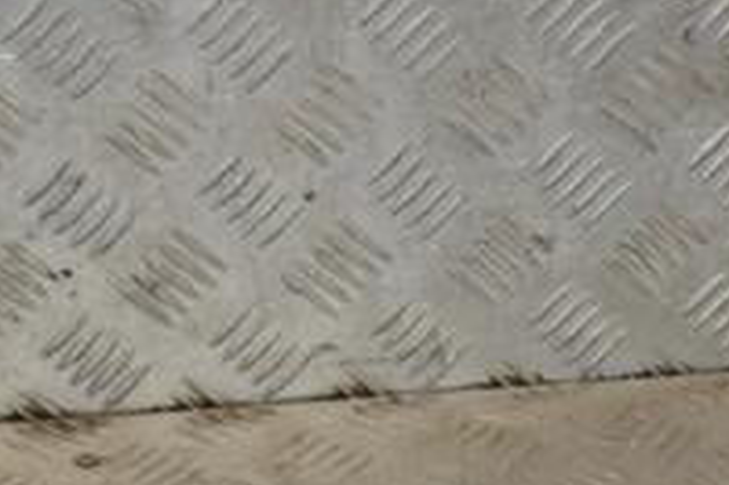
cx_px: 762
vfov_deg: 9.3
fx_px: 2914
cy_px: 682
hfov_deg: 14.0
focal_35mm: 144
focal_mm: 32
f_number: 6.3
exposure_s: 1/200
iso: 800
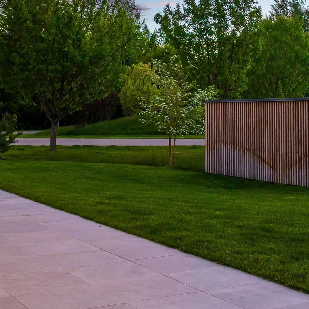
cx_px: 194
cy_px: 111
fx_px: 687
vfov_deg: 25.3
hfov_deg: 25.3
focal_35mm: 68
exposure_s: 1/100
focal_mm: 12.29
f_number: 2.8
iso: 100
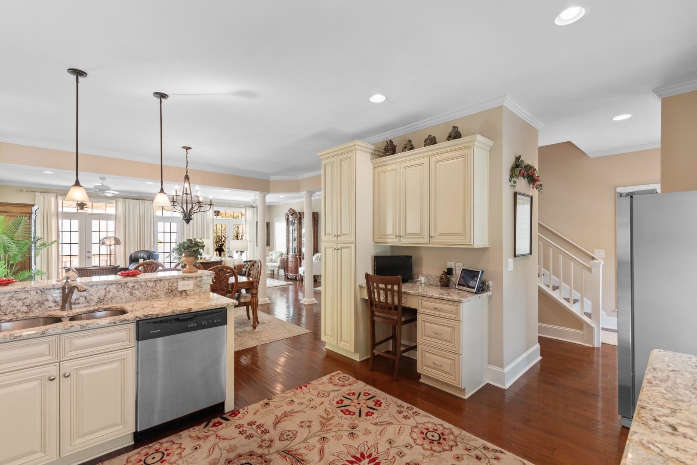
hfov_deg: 100.4
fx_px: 290
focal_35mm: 15
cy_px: 232
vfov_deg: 77.3
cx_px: 348
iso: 100
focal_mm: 10
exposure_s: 1/4
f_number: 4.5
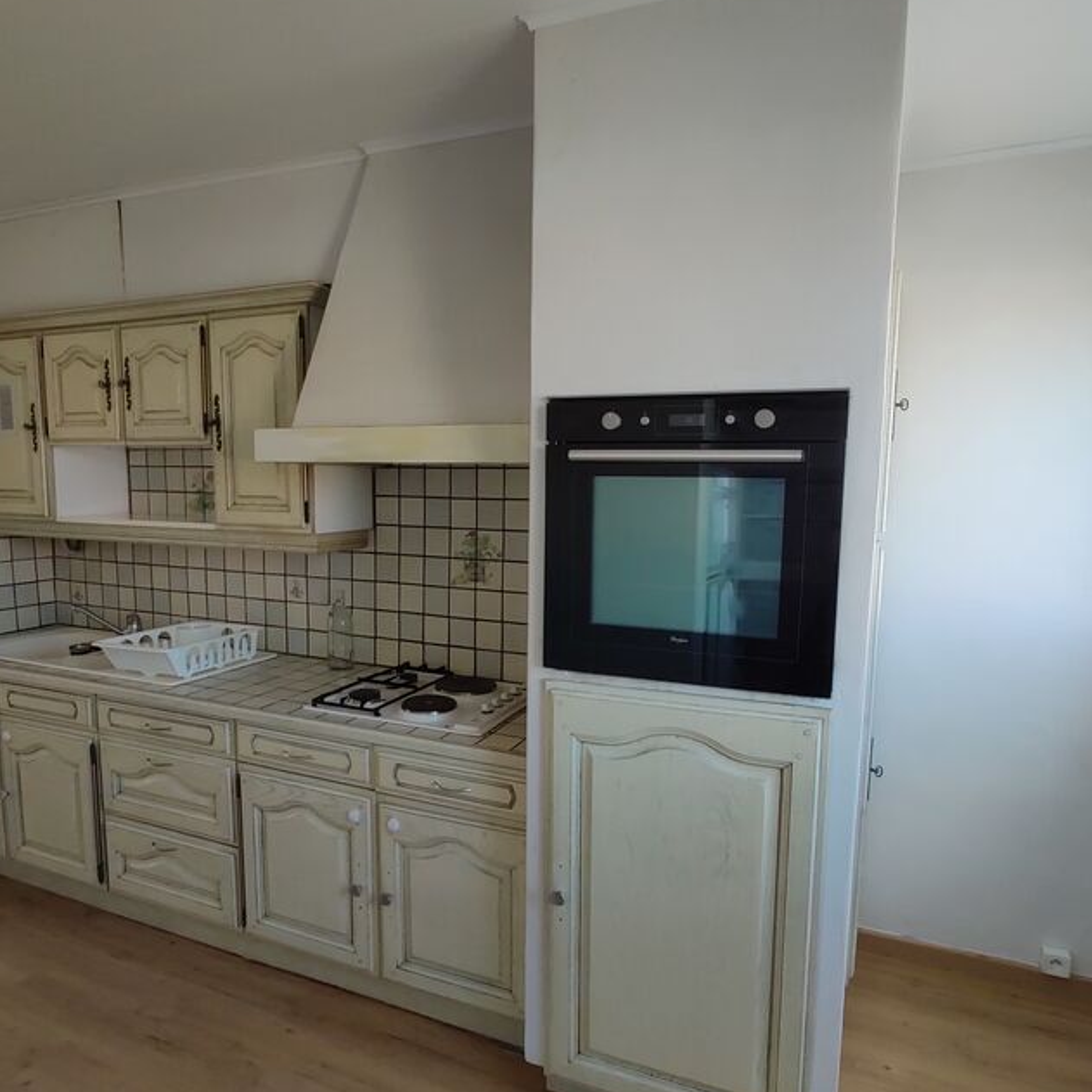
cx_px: 547
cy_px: 568
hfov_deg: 72.1
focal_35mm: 21
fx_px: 749
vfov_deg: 72.1
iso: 189
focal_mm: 2.04
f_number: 2.4
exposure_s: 1/100
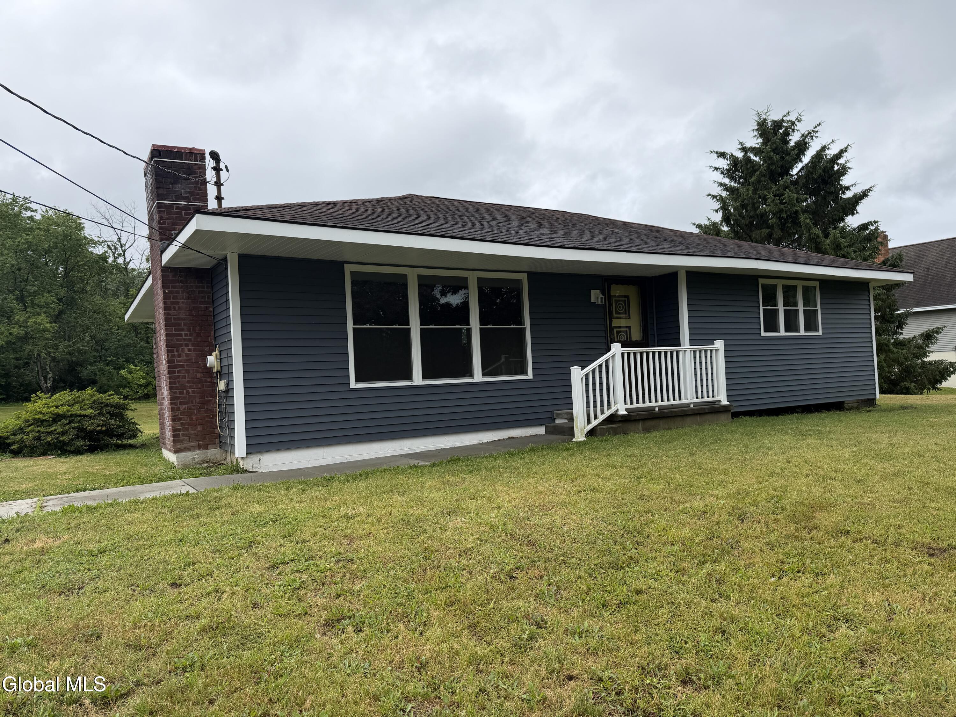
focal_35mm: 24
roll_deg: +1.9
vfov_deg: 56.8
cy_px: 358
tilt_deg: +3.2
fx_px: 663
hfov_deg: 71.6
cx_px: 478
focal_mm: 6.76
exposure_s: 1/3145
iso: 80
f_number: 1.78
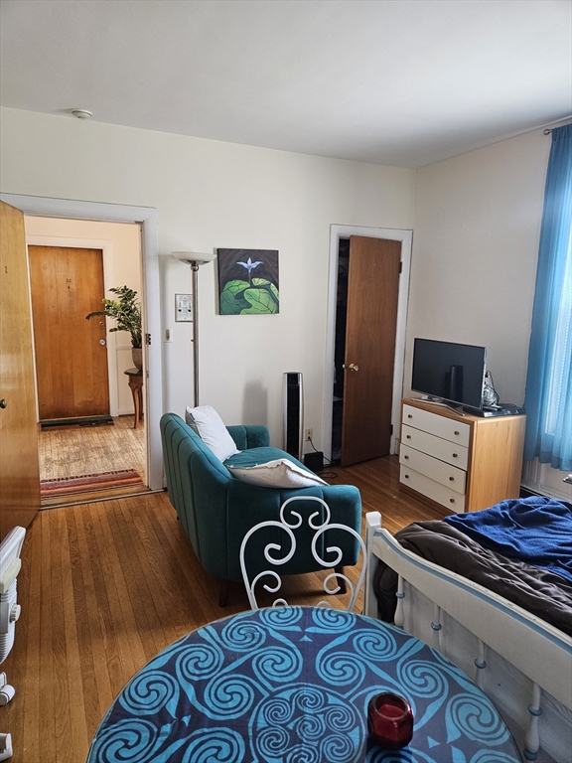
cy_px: 382
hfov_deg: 58.9
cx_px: 286
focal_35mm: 23
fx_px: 507
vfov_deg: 73.9
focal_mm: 5.4
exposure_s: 1/120
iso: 400
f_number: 1.8
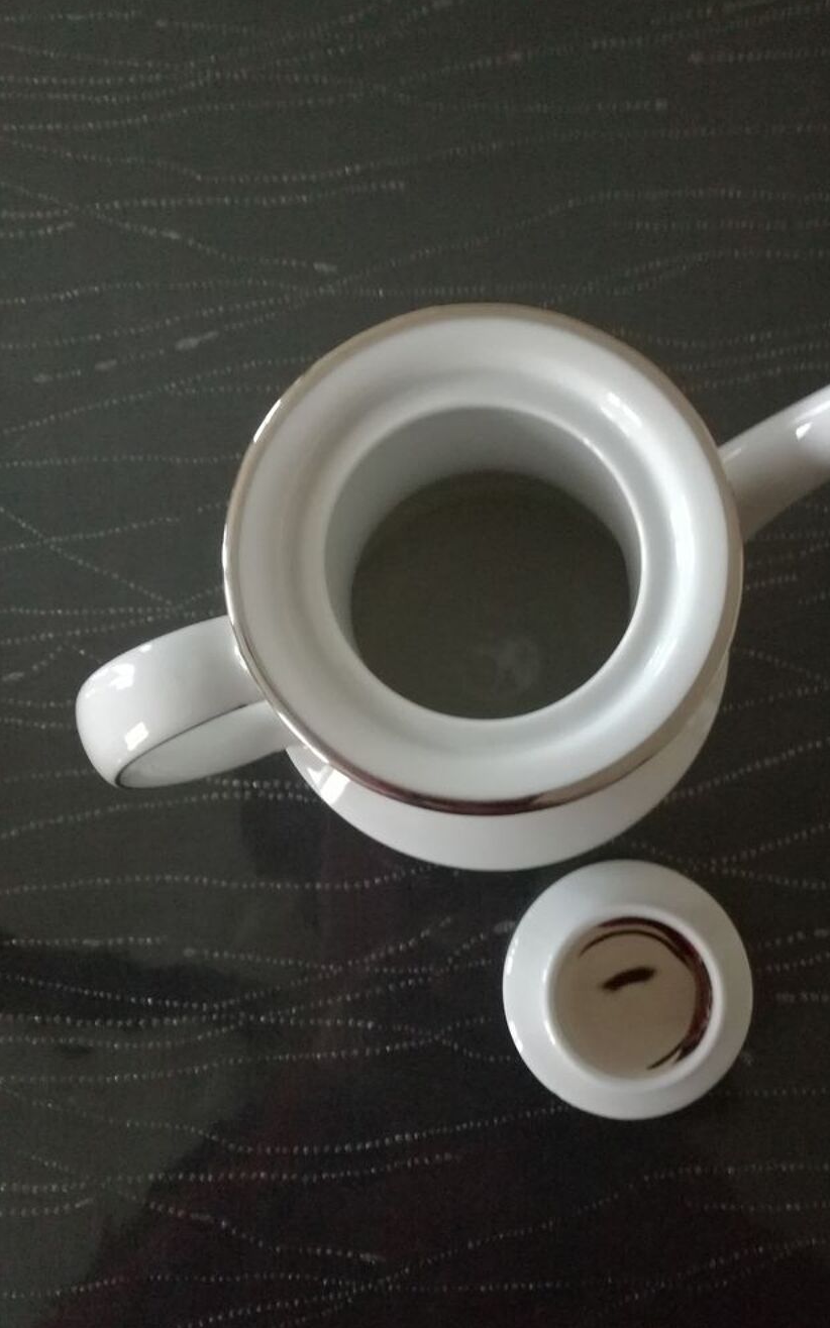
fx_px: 1050
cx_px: 503
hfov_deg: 42.9
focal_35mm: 29
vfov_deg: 64.6
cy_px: 662
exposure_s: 1/25
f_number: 2
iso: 500
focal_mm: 3.79
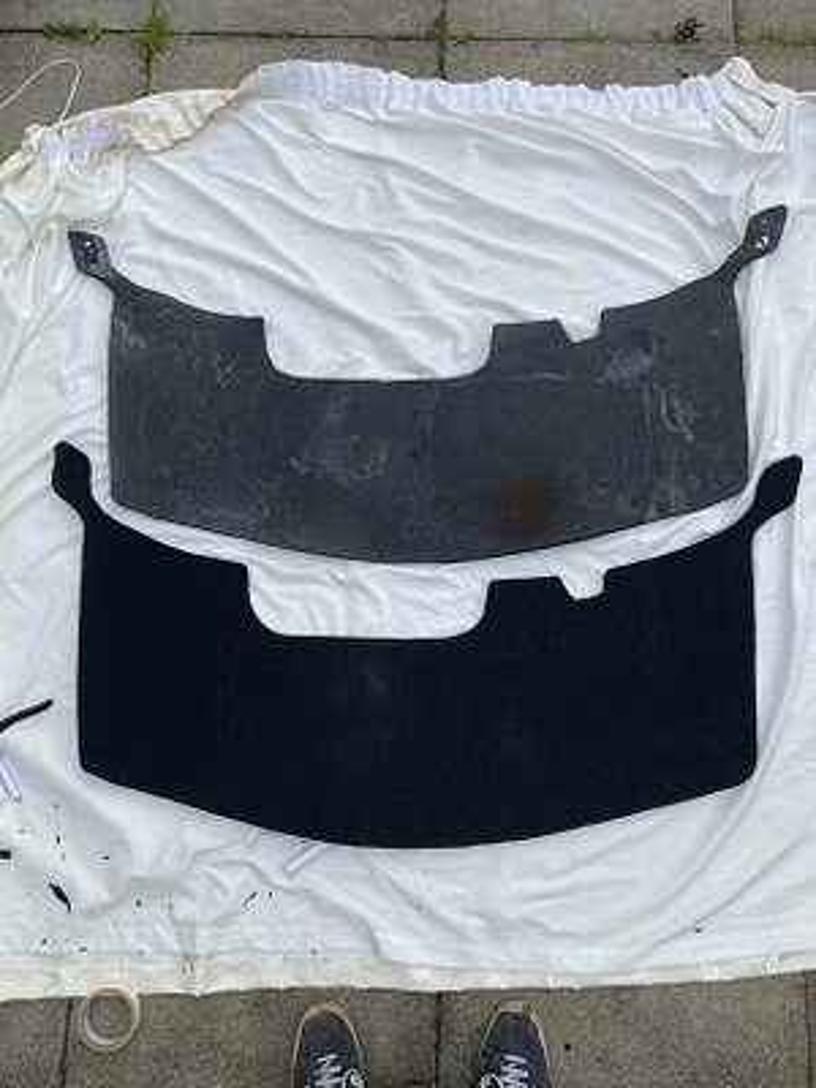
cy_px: 544
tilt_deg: -79.5
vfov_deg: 67.3
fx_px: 817
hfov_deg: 53.1
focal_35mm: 26
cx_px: 408
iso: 32
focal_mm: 4.25
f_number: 1.8
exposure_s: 1/1043
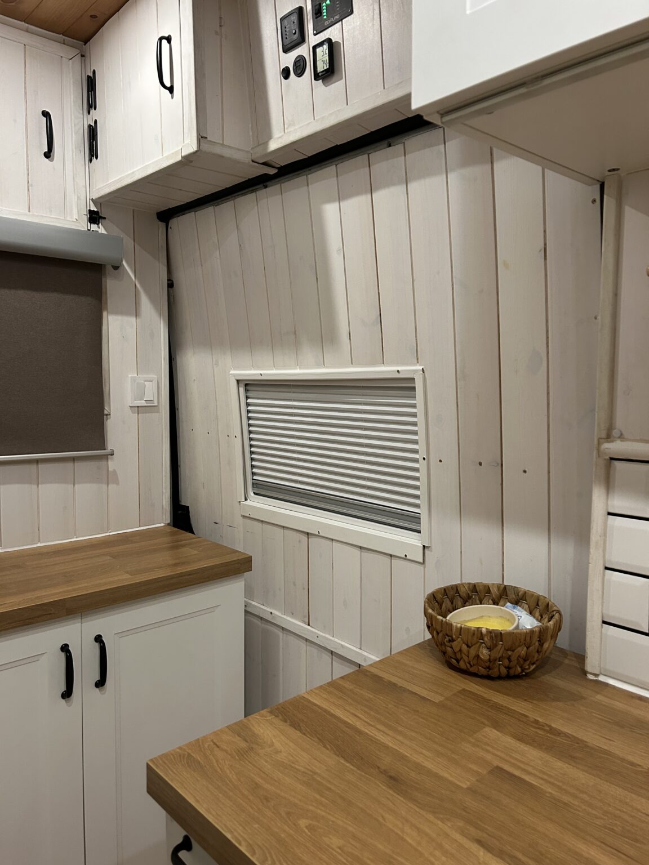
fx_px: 650
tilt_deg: -6.7
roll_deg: -0.3
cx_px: 324
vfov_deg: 67.3
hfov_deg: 53.1
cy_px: 432
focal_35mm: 26
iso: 250
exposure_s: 1/60
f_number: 1.5
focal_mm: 5.7
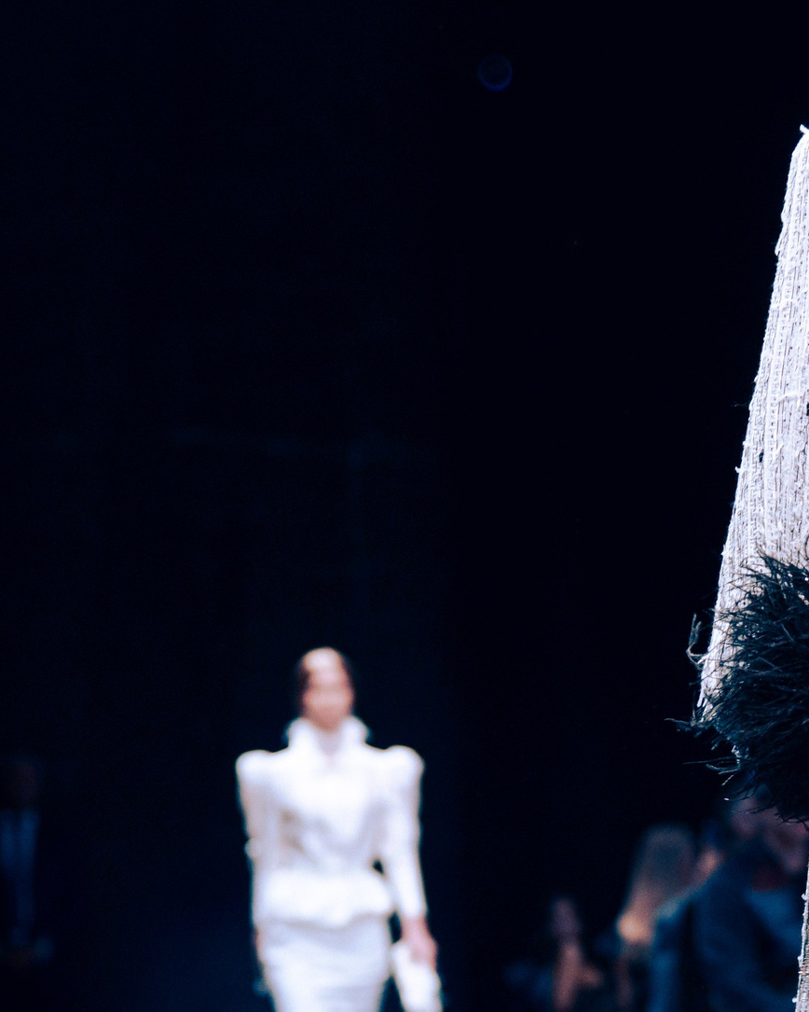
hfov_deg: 12.4
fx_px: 3711
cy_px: 460
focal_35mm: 124
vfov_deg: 15.5
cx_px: 673
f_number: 2.2
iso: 1250
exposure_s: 1/250
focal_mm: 56
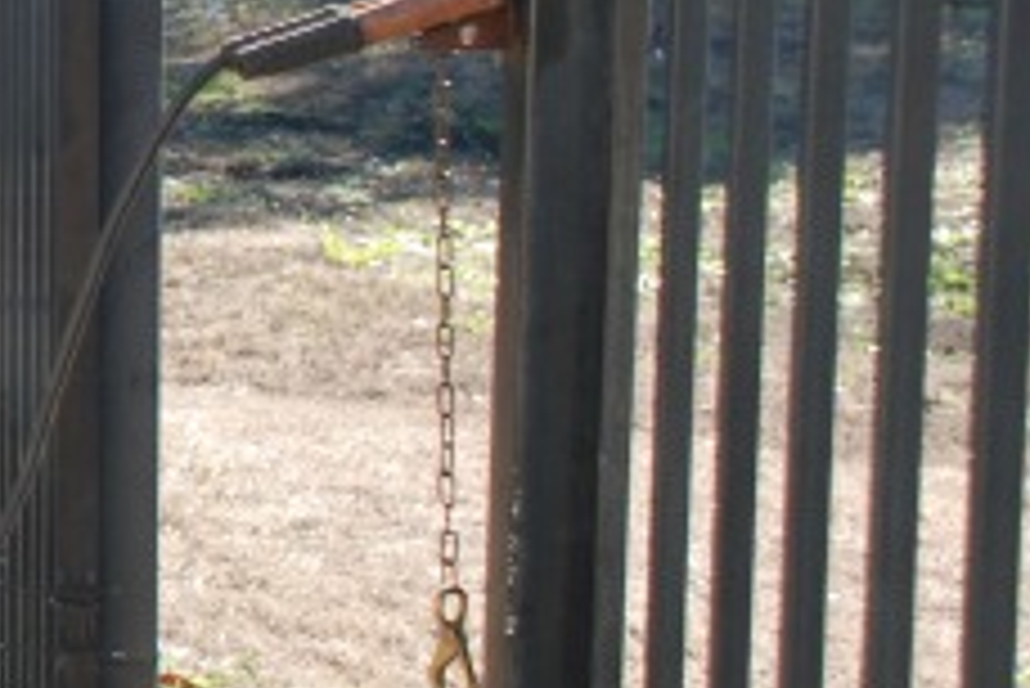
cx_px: -585
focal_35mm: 136
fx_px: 3893
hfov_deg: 14.0
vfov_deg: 10.0
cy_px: -101
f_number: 5.6
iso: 160
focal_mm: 26
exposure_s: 1/125
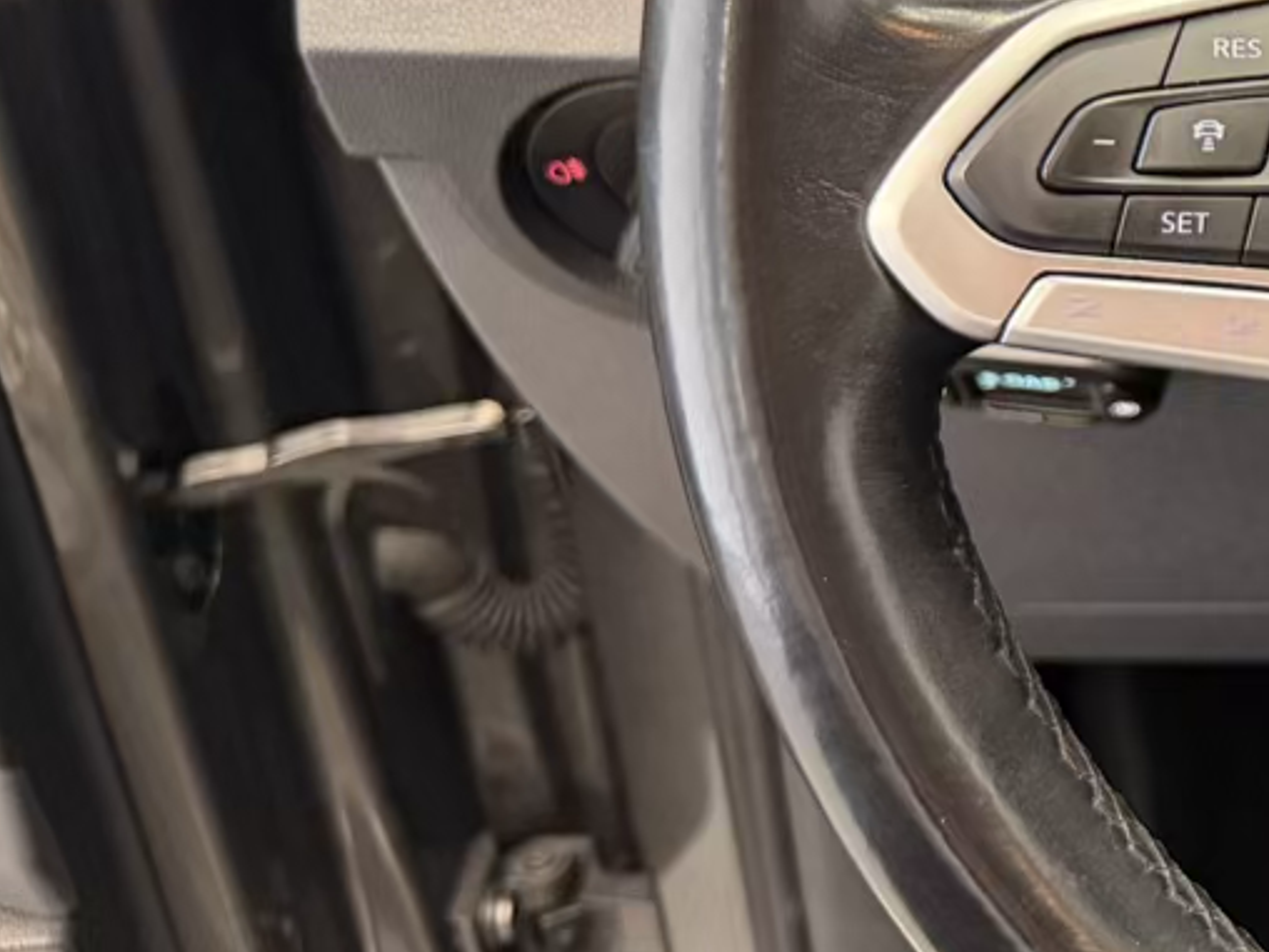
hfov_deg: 19.9
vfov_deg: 17.8
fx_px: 2969
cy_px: 16
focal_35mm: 81
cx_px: 2042
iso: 320
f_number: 1.78
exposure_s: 1/50
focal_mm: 6.76
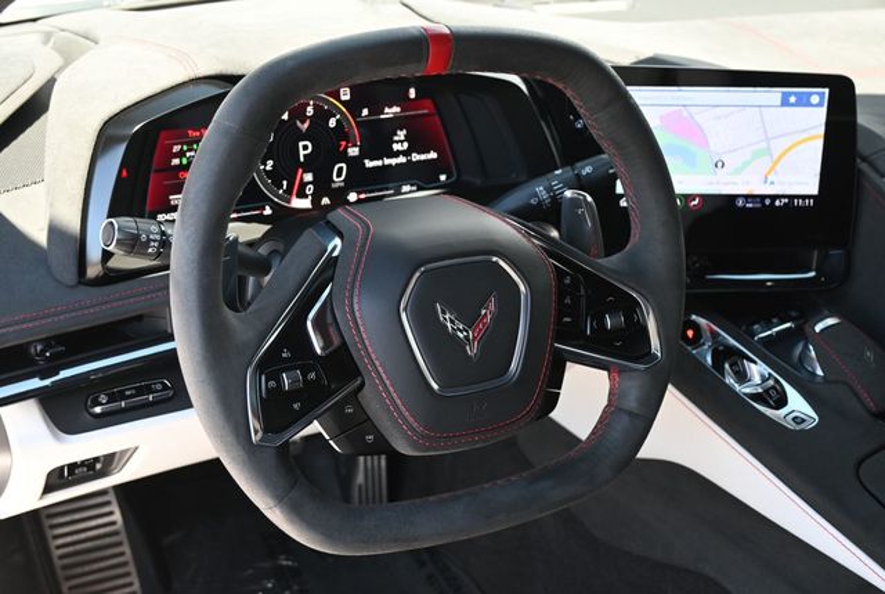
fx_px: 1108
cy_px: 297
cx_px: 442
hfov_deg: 43.5
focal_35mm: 45
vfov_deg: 30.0
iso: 640
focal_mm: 30
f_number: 4.8
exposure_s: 1/125
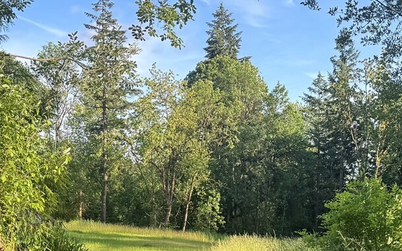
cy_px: 264
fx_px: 734
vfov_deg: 18.8
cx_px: 179
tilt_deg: -5.7
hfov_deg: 30.6
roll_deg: +1.6
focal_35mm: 67
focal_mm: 6.76
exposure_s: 1/730
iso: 80
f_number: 1.78
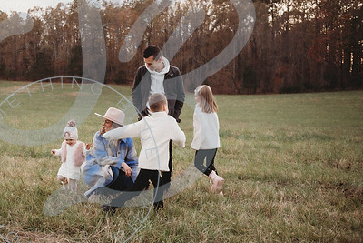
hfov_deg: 45.4
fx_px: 424
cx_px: 112
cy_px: 93
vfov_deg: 31.8
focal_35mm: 42
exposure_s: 1/250
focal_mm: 29
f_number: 2.8
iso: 250
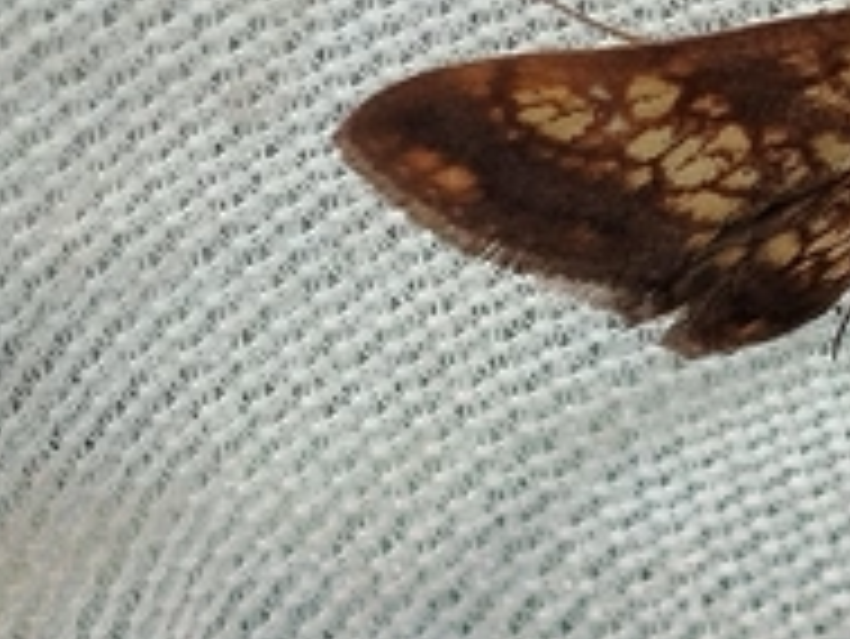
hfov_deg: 15.2
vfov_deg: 12.2
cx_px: 1165
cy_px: 342
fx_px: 2998
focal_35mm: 122
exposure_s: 1/533
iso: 50
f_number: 1.7
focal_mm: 5.31
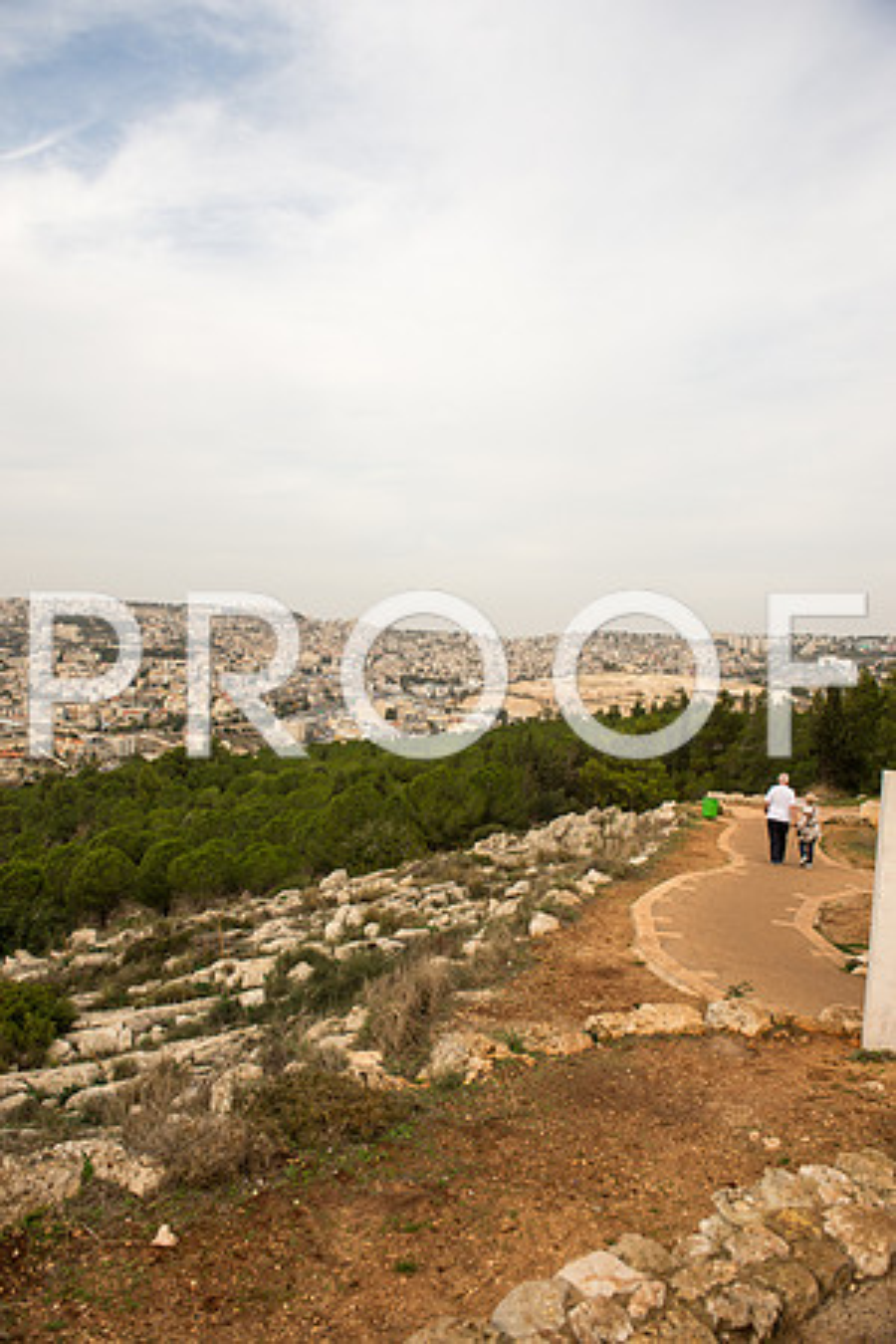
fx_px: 896
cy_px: 672
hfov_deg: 53.1
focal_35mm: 24
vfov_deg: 73.7
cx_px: 448
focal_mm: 24
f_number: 3.5
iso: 100
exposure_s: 1/640
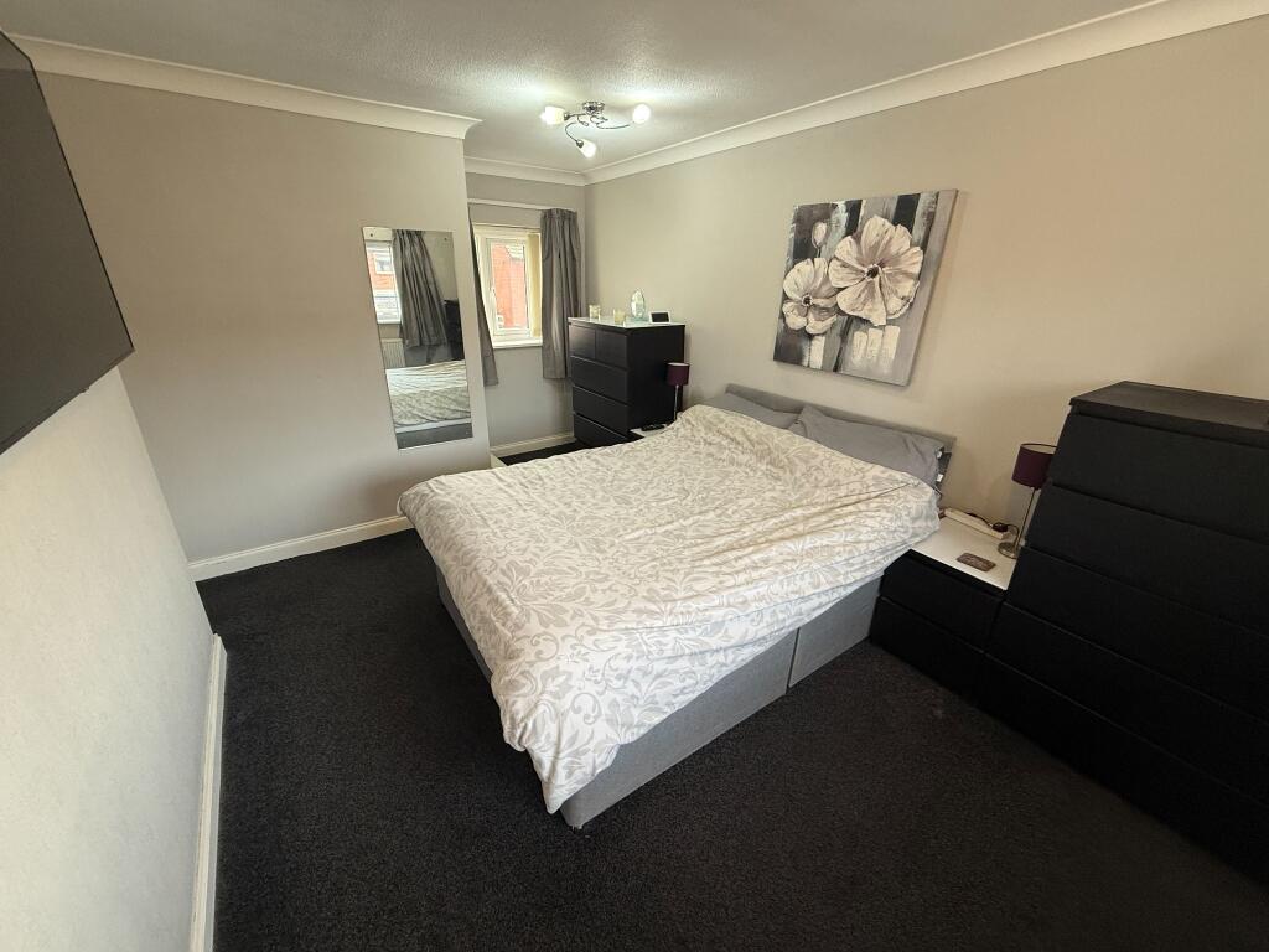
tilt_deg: -21.5
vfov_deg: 85.7
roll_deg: -0.6
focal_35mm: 14
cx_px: 634
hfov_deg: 102.1
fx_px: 513
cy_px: 476
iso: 200
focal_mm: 2.22
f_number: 2.2
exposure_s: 1/99
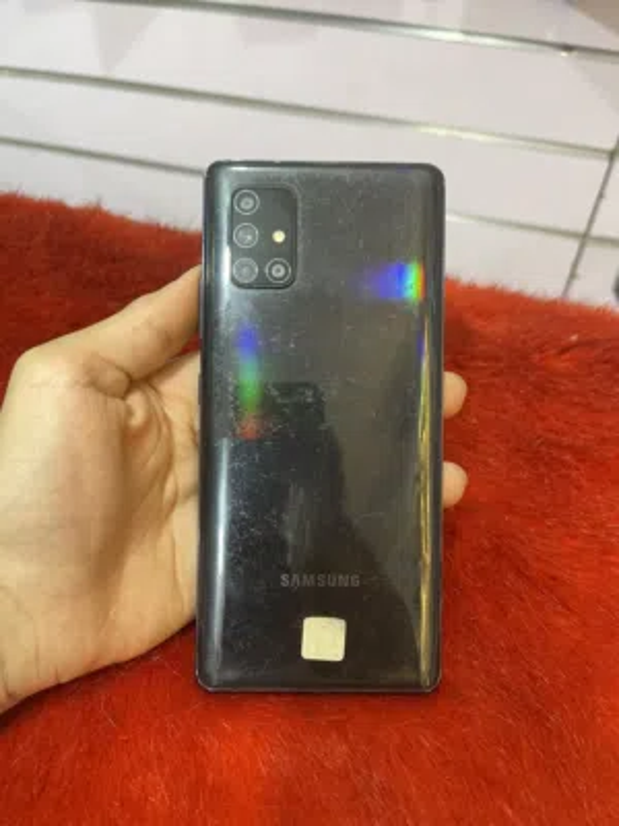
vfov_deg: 69.4
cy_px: 413
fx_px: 596
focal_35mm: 25
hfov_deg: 54.9
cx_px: 310
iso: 400
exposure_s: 1/33
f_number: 1.6
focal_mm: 5.1
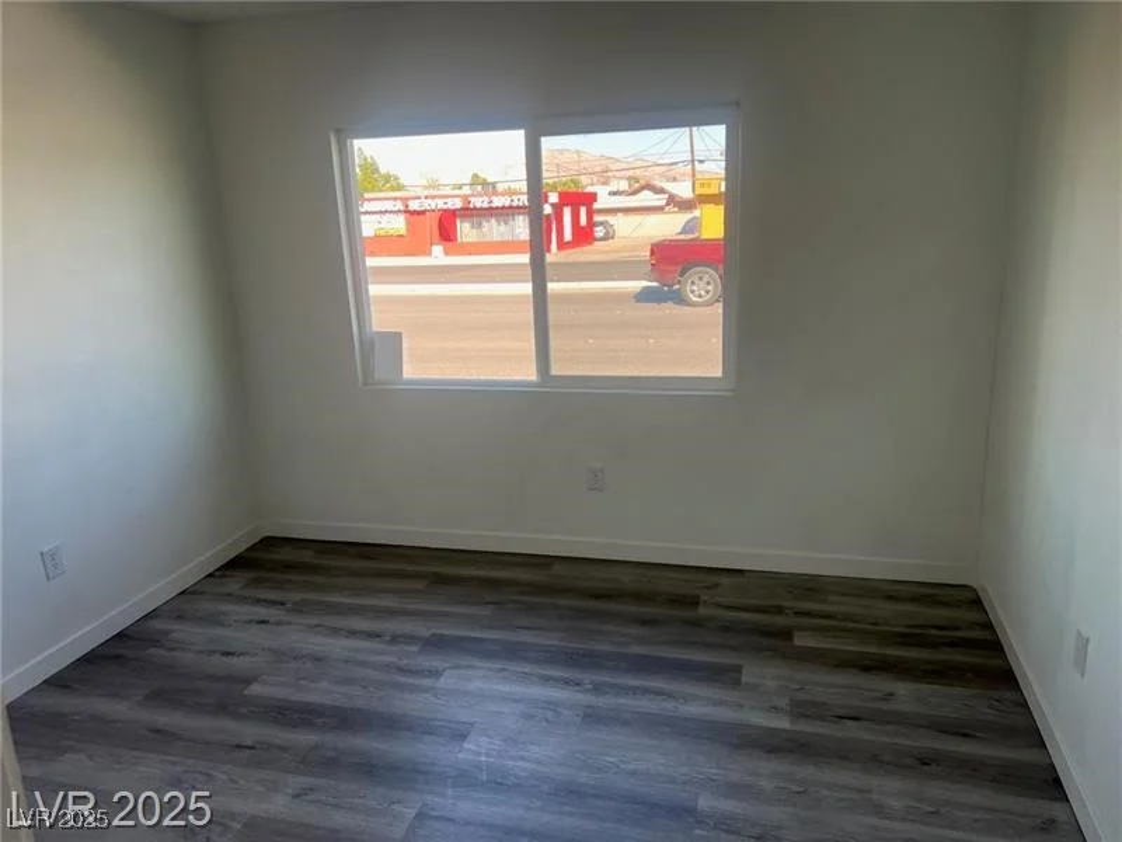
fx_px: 843
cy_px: 421
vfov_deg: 53.1
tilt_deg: -15.5
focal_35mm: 26
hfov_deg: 67.3
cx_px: 561
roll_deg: +1.9
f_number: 1.5
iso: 40
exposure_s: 1/195
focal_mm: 5.7
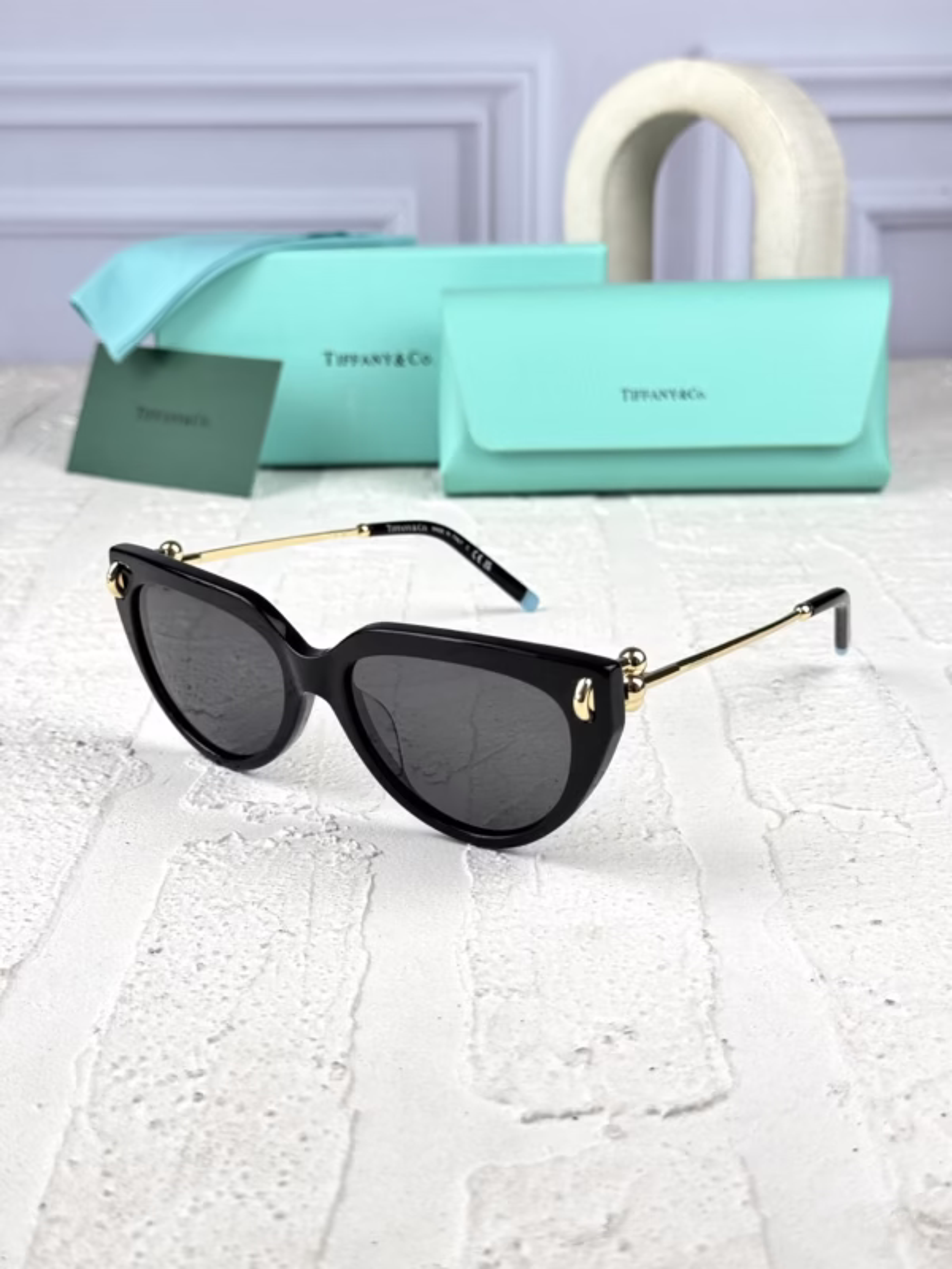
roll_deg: +0.3
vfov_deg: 39.7
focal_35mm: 48
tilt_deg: -17.9
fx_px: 1760
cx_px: 476
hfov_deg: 30.3
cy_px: 634
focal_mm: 6.76
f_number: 1.78
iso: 64
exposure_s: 1/549
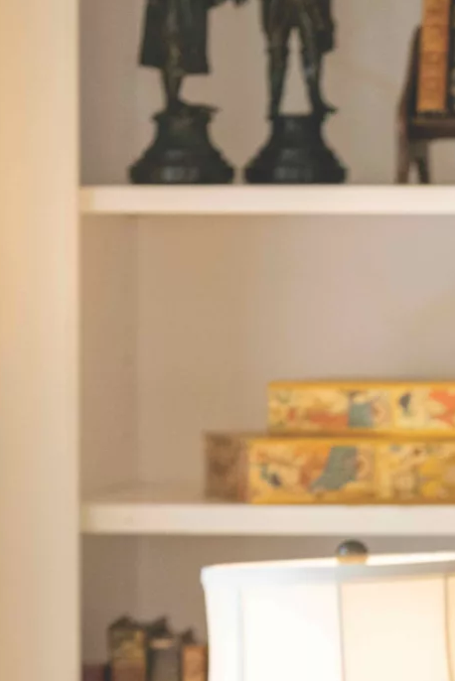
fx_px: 6003
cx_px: 726
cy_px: 1111
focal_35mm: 317
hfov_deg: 4.3
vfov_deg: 6.4
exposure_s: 1/640
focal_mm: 85
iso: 800
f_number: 2
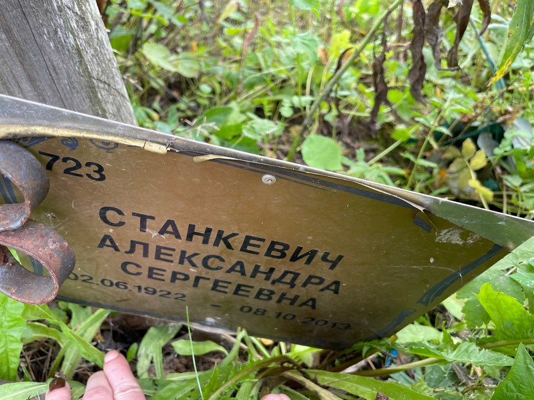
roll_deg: +8.1
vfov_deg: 53.1
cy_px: 200
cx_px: 267
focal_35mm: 26
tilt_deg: -35.2
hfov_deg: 67.3
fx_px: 401
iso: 64
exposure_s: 1/121
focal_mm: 4.2
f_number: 1.6
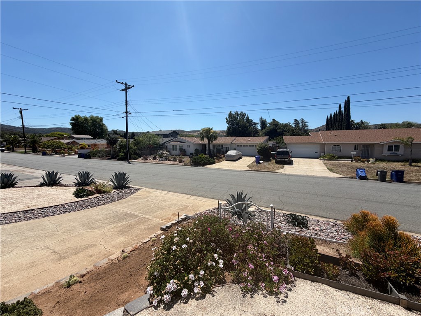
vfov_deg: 85.7
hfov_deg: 102.1
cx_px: 210
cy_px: 158
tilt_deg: -5.4
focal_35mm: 14
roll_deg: +0.2
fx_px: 170
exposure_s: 1/1235
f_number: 2.2
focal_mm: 2.22
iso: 20
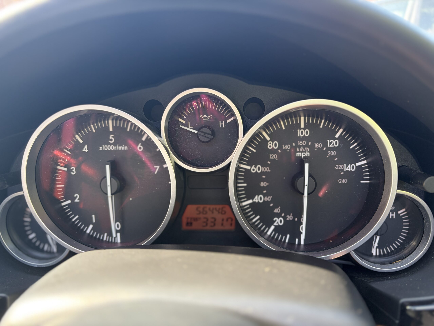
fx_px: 326
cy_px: 163
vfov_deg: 53.1
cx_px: 217
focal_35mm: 26
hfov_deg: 67.3
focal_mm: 5.96
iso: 100
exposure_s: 1/122
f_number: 1.6
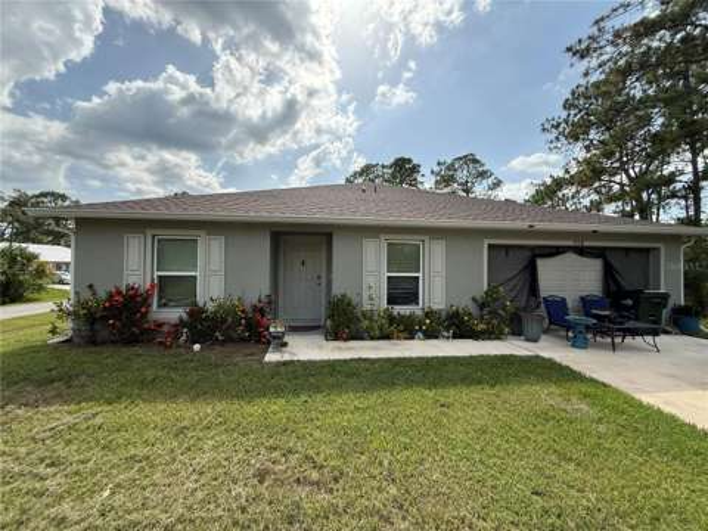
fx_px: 286
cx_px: 354
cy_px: 266
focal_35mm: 14
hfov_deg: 102.1
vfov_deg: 85.7
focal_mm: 2.22
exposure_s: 1/1656
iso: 64
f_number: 2.2
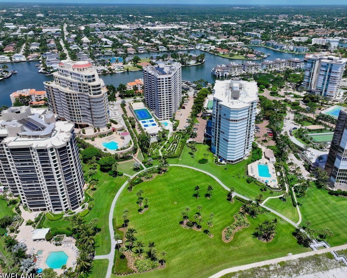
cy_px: 138
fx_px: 267
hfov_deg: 65.9
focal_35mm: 26
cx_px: 188
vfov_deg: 54.9
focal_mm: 12.29
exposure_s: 1/500
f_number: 6.3
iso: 100
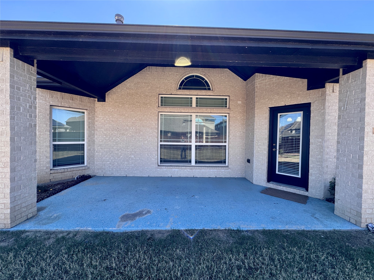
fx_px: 151
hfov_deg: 102.1
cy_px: 140
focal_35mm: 14
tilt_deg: -0.9
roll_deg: -0.8
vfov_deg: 85.7
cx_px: 187
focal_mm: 2.22
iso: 40
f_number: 2.2
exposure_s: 1/495
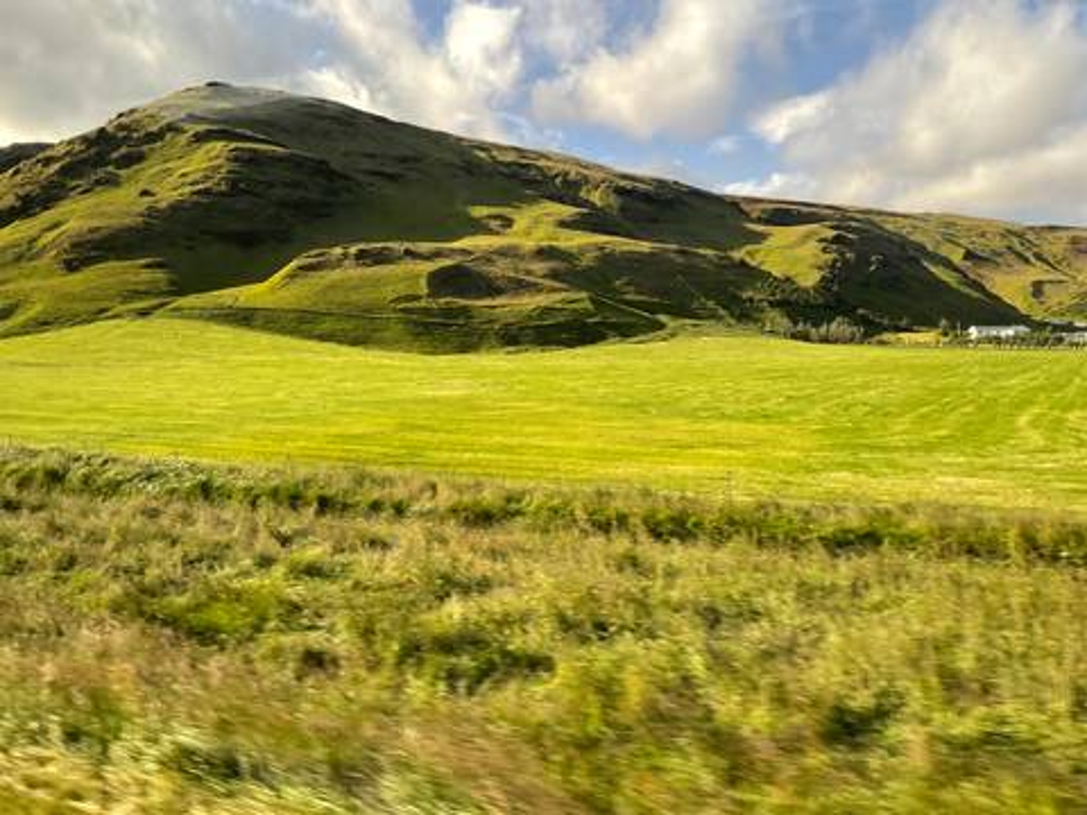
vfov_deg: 48.2
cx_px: 544
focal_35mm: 29
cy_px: 408
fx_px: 911
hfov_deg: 61.7
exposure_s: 1/120
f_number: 1.8
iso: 32
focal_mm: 3
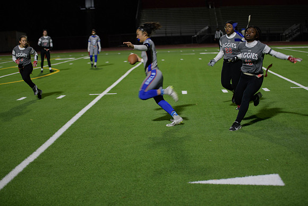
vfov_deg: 19.5
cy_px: 103
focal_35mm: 70
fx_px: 599
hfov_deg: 28.8
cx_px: 154
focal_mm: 70
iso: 560
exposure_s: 1/200
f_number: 2.8
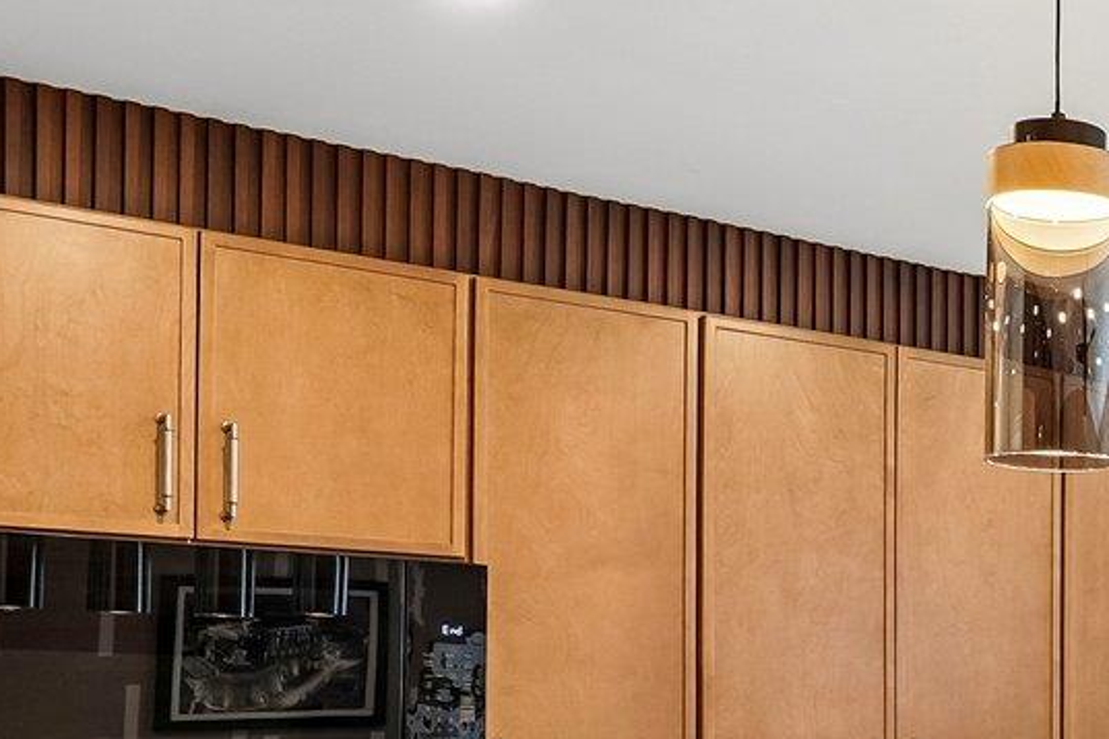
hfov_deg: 26.0
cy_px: 728
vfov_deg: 21.5
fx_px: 1879
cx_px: 1576
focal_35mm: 61
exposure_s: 1/30
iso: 400
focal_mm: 16
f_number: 8
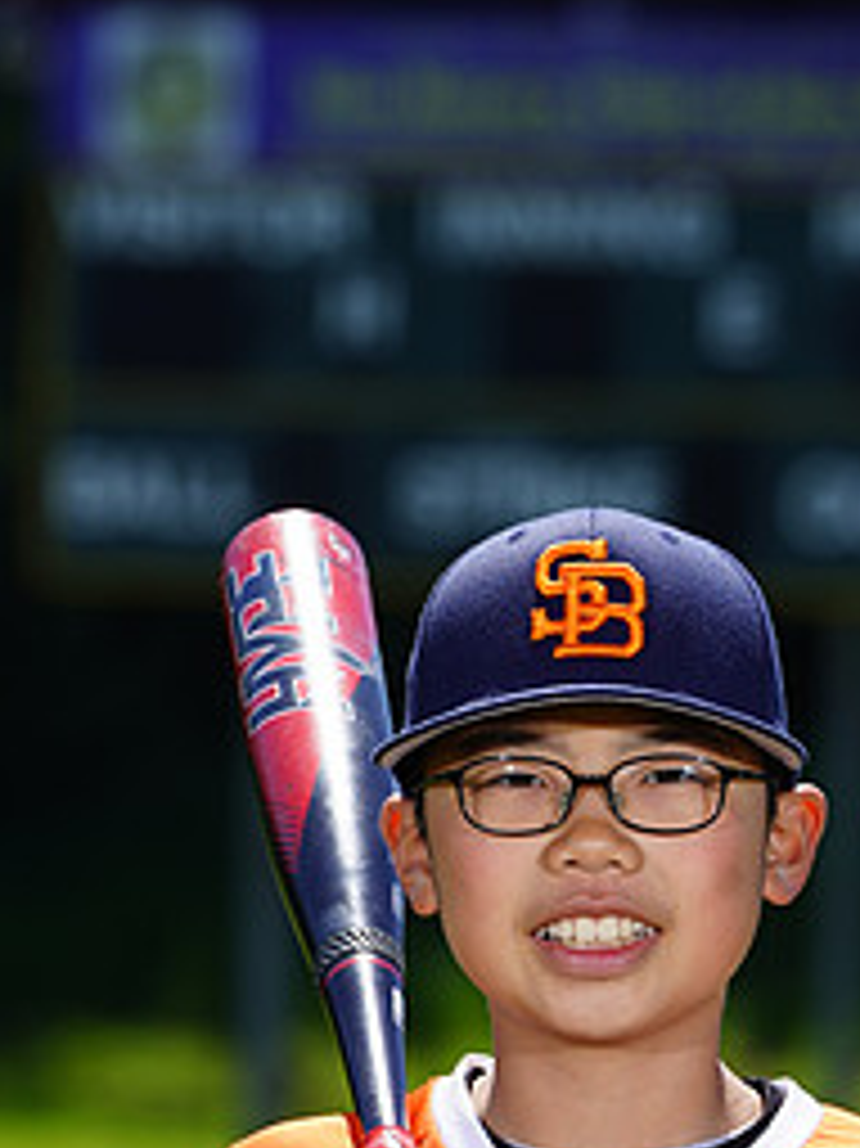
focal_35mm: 514
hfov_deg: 2.9
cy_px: 1297
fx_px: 17041
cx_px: 543
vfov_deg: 3.9
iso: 100
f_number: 8
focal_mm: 235
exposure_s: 1/250
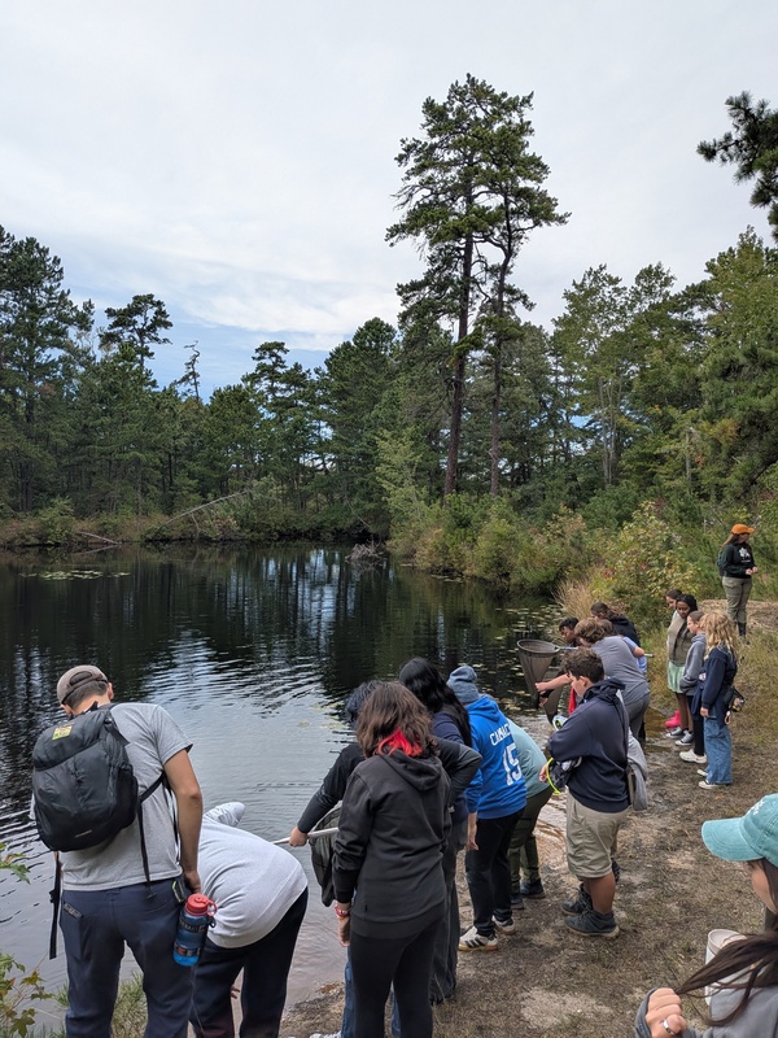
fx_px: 719
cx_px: 389
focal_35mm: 24
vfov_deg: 71.6
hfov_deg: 56.8
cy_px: 519
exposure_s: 1/1080
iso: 29
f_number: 1.7
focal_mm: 4.53
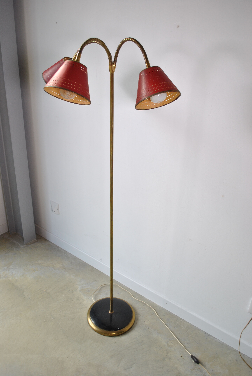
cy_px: 188
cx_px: 126
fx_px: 345
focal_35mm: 33
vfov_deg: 57.2
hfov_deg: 40.1
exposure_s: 1/160
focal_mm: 22
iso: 200
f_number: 4
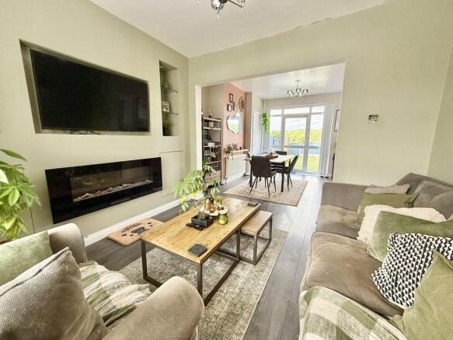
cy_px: 170
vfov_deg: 85.7
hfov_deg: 102.1
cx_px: 226
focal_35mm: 14
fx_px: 183
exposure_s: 1/99
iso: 100
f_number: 2.2
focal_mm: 2.22
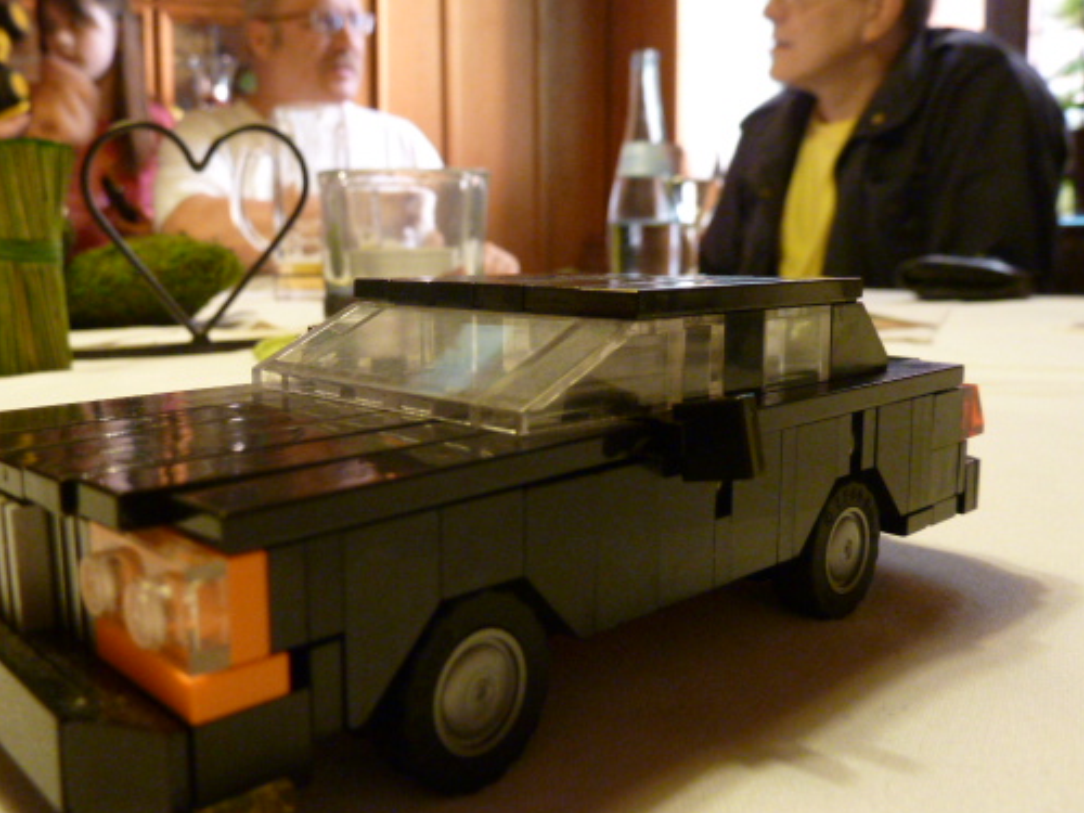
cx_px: 410
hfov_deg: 56.2
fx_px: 1002
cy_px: 375
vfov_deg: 44.1
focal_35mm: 32
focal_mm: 4.1
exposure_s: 1/10
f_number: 3.3
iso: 400
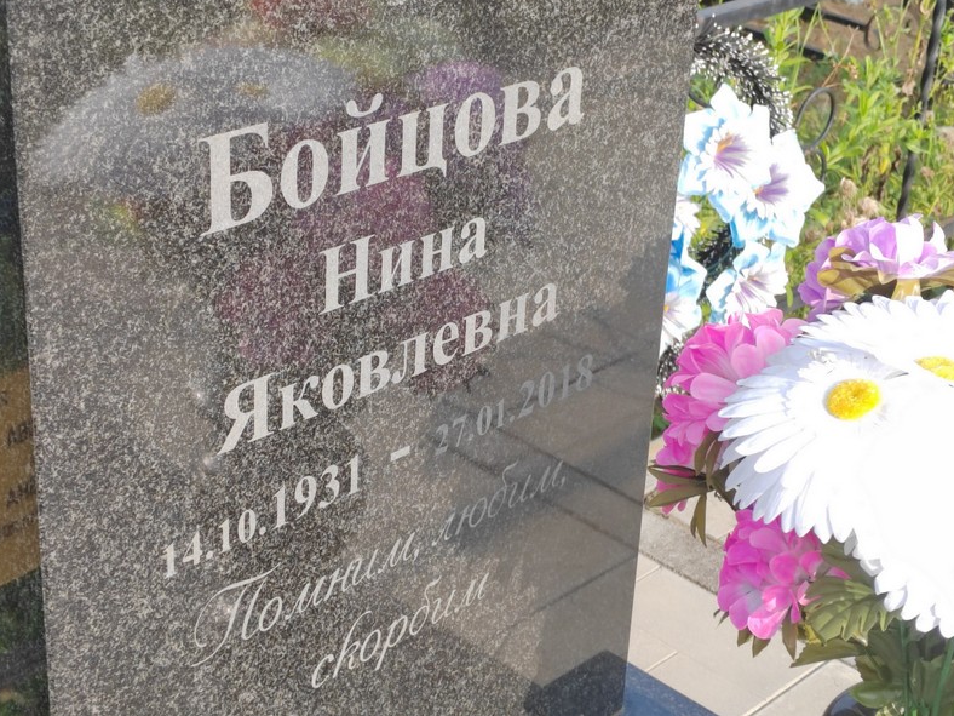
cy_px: 354
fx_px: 1819
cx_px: 476
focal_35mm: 66
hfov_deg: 29.4
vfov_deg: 22.3
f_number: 1.9
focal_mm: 5.52
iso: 100
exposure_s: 1/400
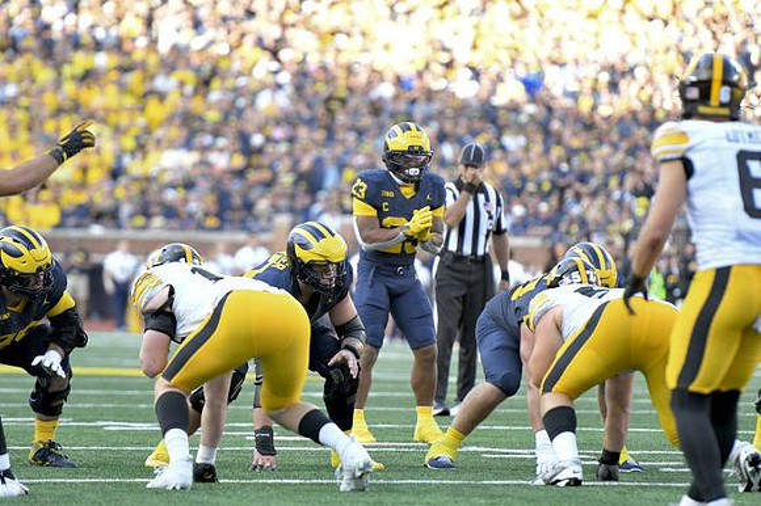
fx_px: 6338
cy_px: 253
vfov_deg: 4.6
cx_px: 380
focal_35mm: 300
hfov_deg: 6.9
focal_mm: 200
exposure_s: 1/1000
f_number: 2.8
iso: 800
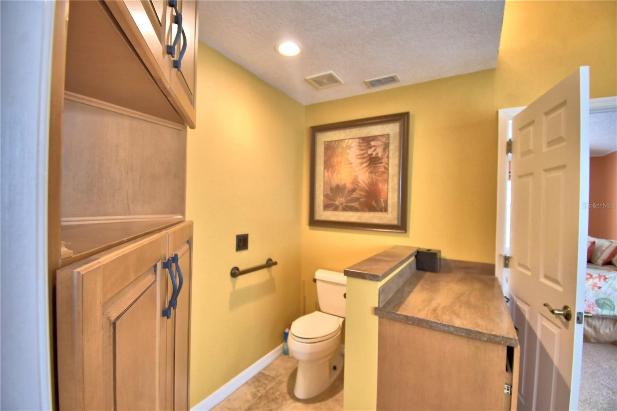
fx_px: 257
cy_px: 206
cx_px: 308
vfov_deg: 77.3
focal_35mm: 15
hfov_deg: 100.4
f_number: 4.5
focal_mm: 10
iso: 560
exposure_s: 1/30
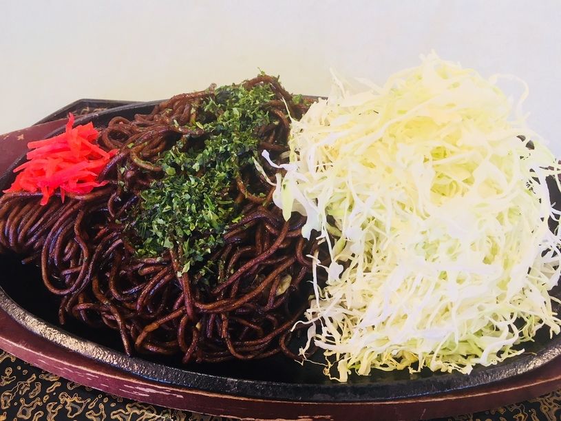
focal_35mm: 29
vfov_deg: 48.2
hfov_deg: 61.7
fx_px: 470
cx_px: 280
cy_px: 210
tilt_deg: -51.4
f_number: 2.2
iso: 64
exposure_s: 1/30
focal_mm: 4.15
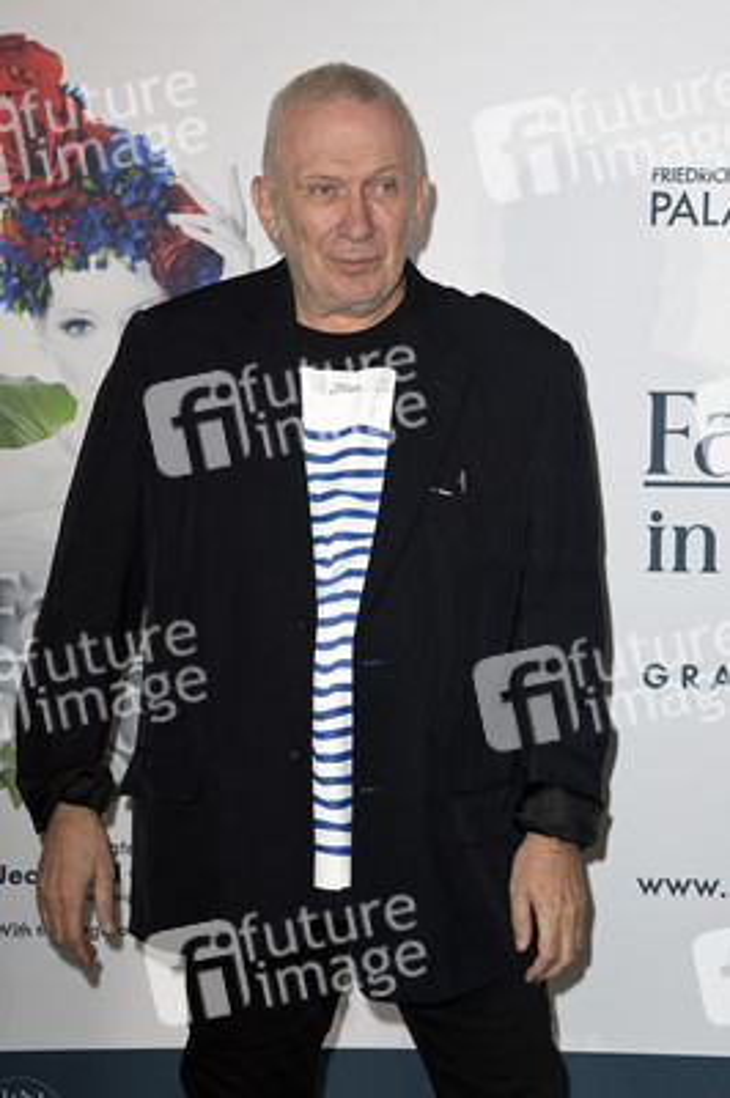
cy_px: 549
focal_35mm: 70
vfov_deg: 28.9
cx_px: 365
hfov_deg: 19.4
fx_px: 2133
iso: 640
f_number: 5.6
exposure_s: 1/250
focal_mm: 70
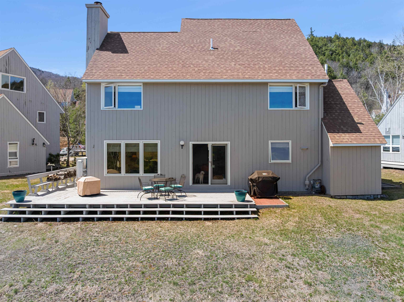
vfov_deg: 56.8
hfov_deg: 71.6
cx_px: 202
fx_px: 280
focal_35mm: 24
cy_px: 151
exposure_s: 1/1000
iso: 120
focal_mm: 12.29
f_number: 2.8
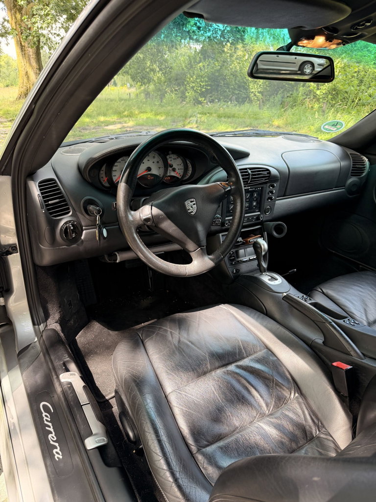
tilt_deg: -25.0
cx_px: 188
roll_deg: +0.0
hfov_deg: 56.8
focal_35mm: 24
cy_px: 251
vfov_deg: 71.6
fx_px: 348
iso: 125
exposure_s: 1/173
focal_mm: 6.76
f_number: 1.78
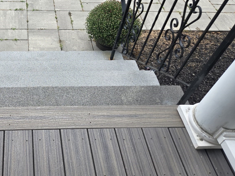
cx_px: 35
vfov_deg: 34.5
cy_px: 48
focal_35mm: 41
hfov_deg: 42.9
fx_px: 278
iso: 25
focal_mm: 5.4
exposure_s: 1/852
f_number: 1.8
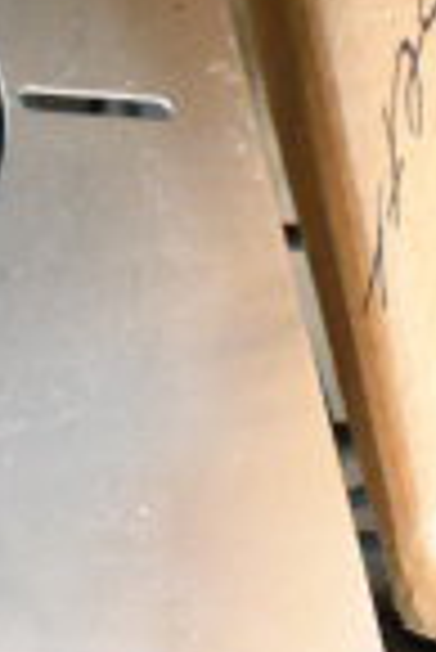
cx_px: -517
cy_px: -677
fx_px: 3591
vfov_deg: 9.6
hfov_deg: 6.7
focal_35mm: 198
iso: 5600
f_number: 3.8
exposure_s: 1/30
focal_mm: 21
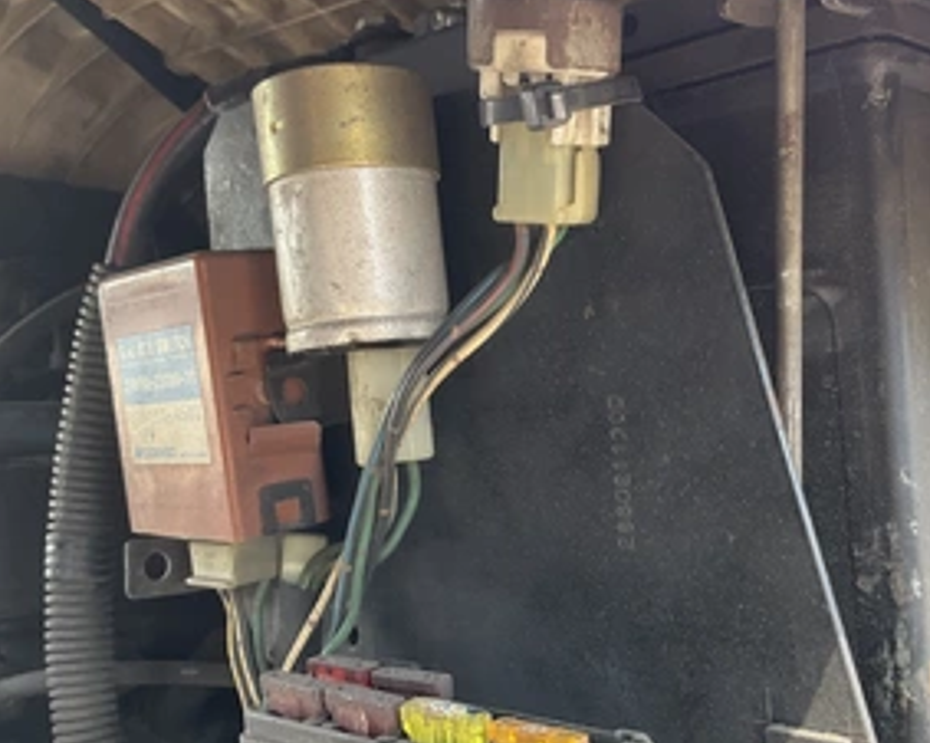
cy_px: 398
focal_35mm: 40
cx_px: 575
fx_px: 1100
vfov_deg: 37.3
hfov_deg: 45.5
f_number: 1.8
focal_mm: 3
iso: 64
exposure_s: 1/122
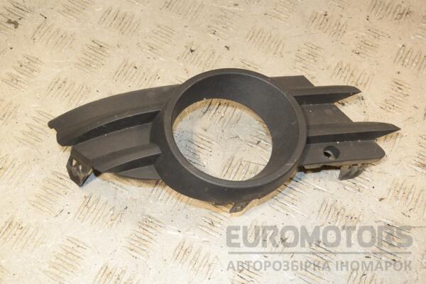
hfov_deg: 35.1
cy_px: 142
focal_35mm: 57
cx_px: 213
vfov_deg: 23.8
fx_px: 674
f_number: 7.1
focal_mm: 38
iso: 800
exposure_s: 1/200
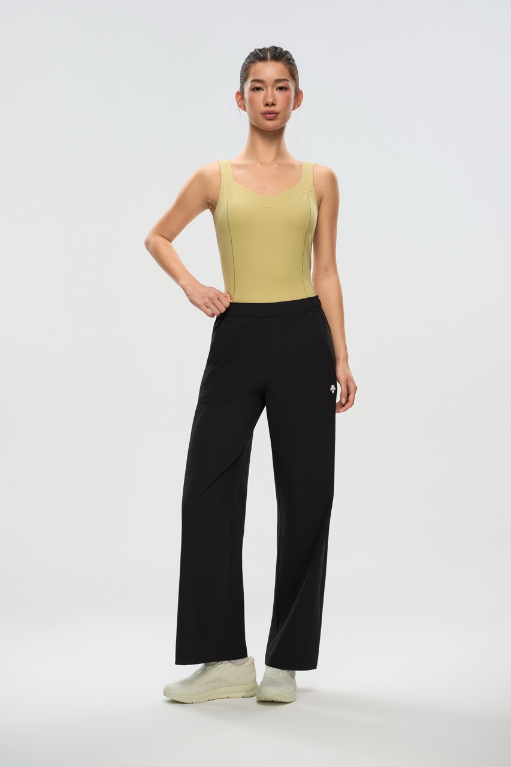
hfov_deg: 21.2
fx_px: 1363
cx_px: 256
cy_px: 384
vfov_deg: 31.4
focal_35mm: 64
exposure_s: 1/400
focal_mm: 64
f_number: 9
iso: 200
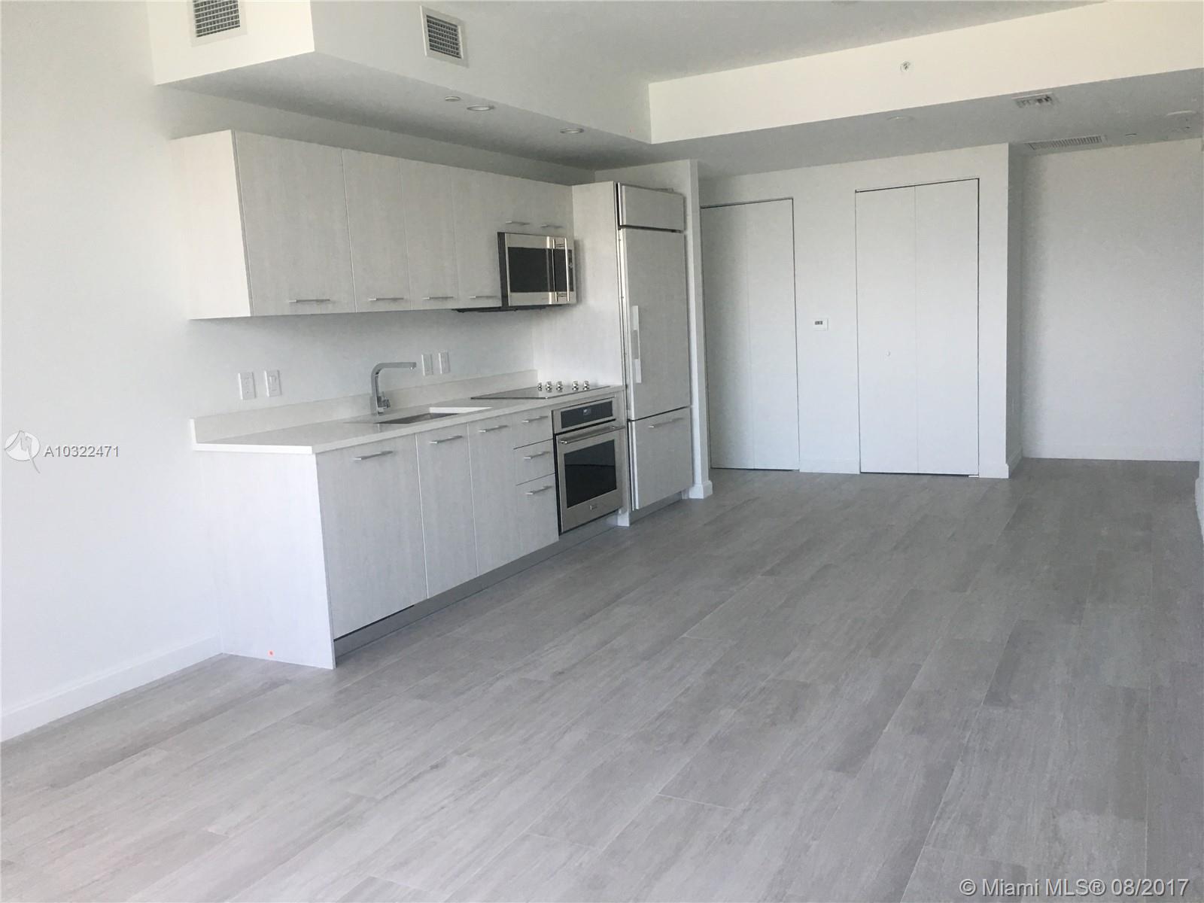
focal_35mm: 29
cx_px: 602
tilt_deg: -7.9
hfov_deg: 61.7
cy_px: 452
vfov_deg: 48.2
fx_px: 1009
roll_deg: +2.7
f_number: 2.2
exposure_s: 1/30
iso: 40
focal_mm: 4.15
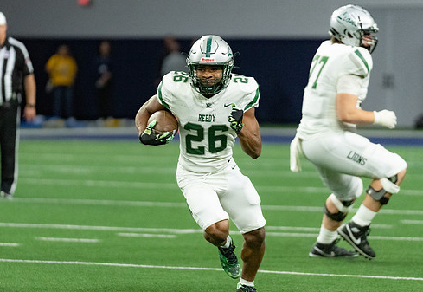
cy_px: 135
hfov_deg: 5.9
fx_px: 4096
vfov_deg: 4.1
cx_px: 183
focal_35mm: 345
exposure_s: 1/1250
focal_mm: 200
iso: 4000
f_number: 2.8
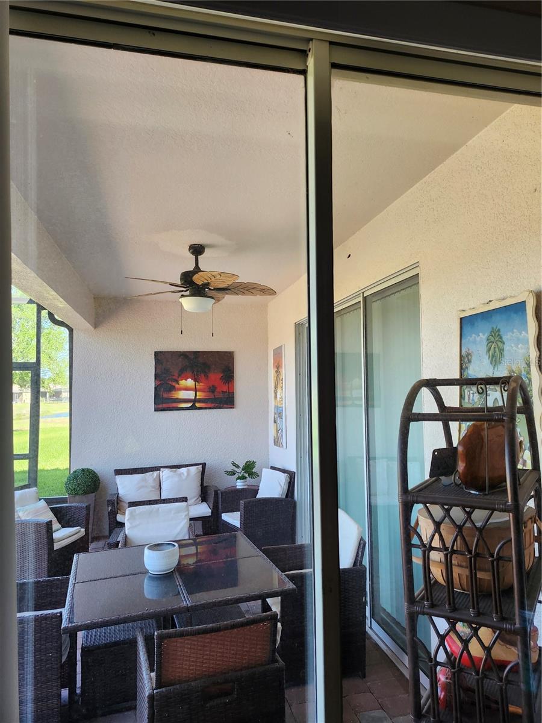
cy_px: 362
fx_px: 480
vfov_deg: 73.9
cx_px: 271
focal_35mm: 23
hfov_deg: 58.9
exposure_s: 1/180
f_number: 1.8
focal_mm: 5.54
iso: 160
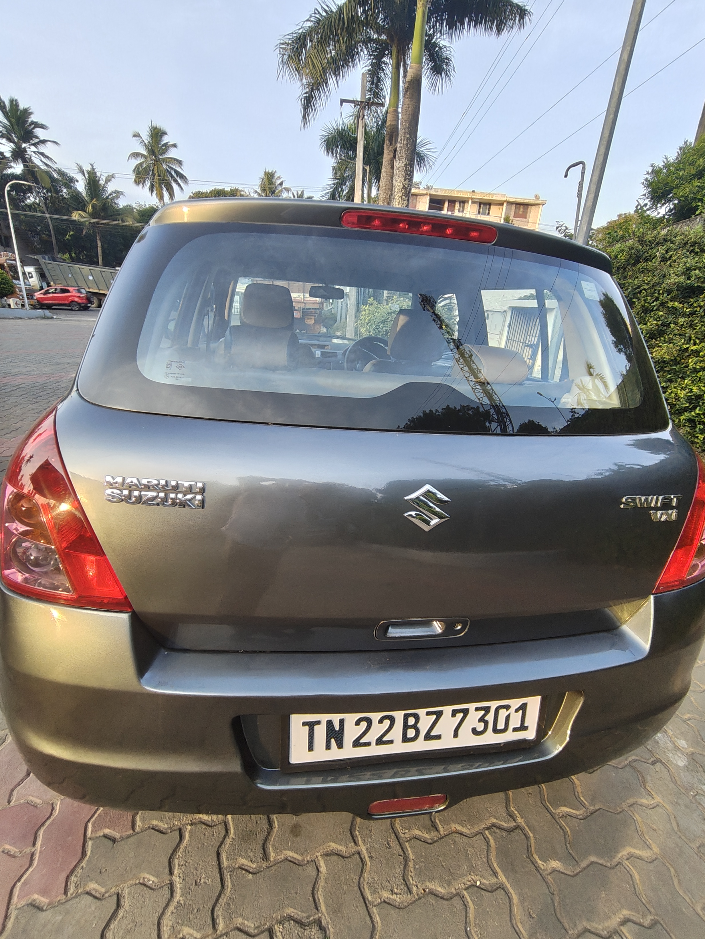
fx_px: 407
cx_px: 352
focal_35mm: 15
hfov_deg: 81.8
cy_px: 470
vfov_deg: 98.1
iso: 50
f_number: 2.2
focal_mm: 1.64
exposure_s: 1/140
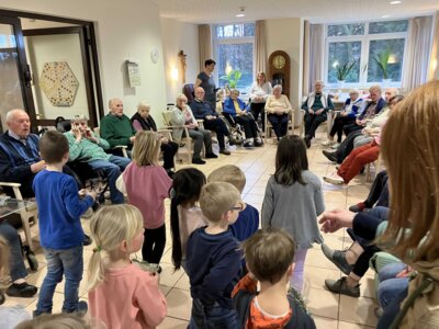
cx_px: 220
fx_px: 355
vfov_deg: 49.7
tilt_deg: -13.6
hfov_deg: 63.4
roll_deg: +1.8
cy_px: 164
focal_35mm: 28
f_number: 1.8
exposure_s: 1/50
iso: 250
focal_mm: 3.99
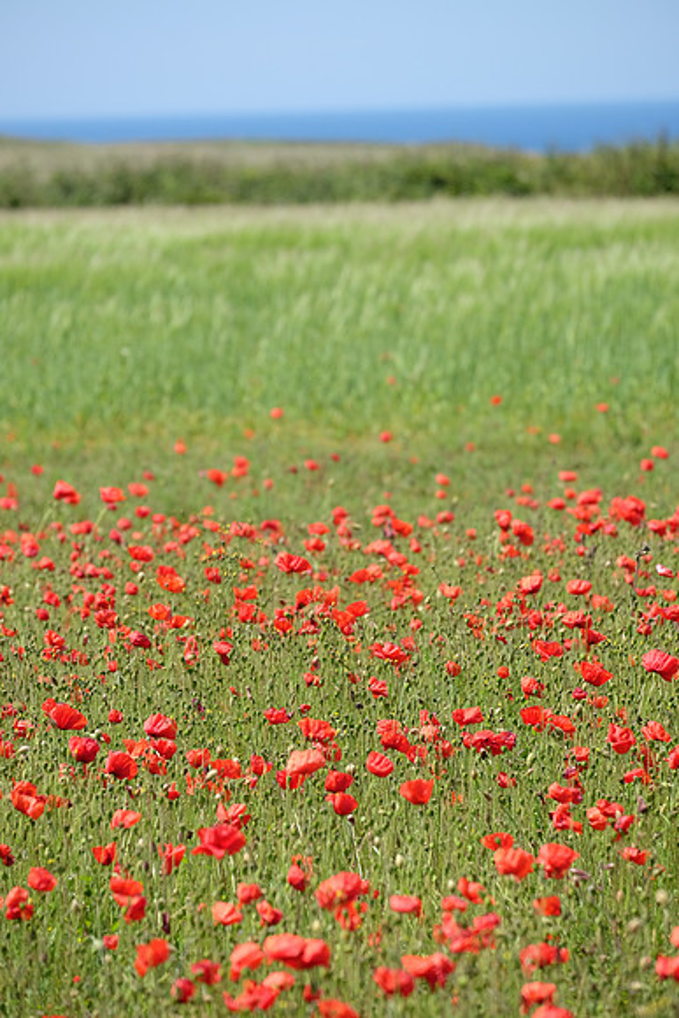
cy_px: 509
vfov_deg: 8.8
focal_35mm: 234
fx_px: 6616
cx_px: 340
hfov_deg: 5.9
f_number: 6.4
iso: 200
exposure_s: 1/400
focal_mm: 156.1
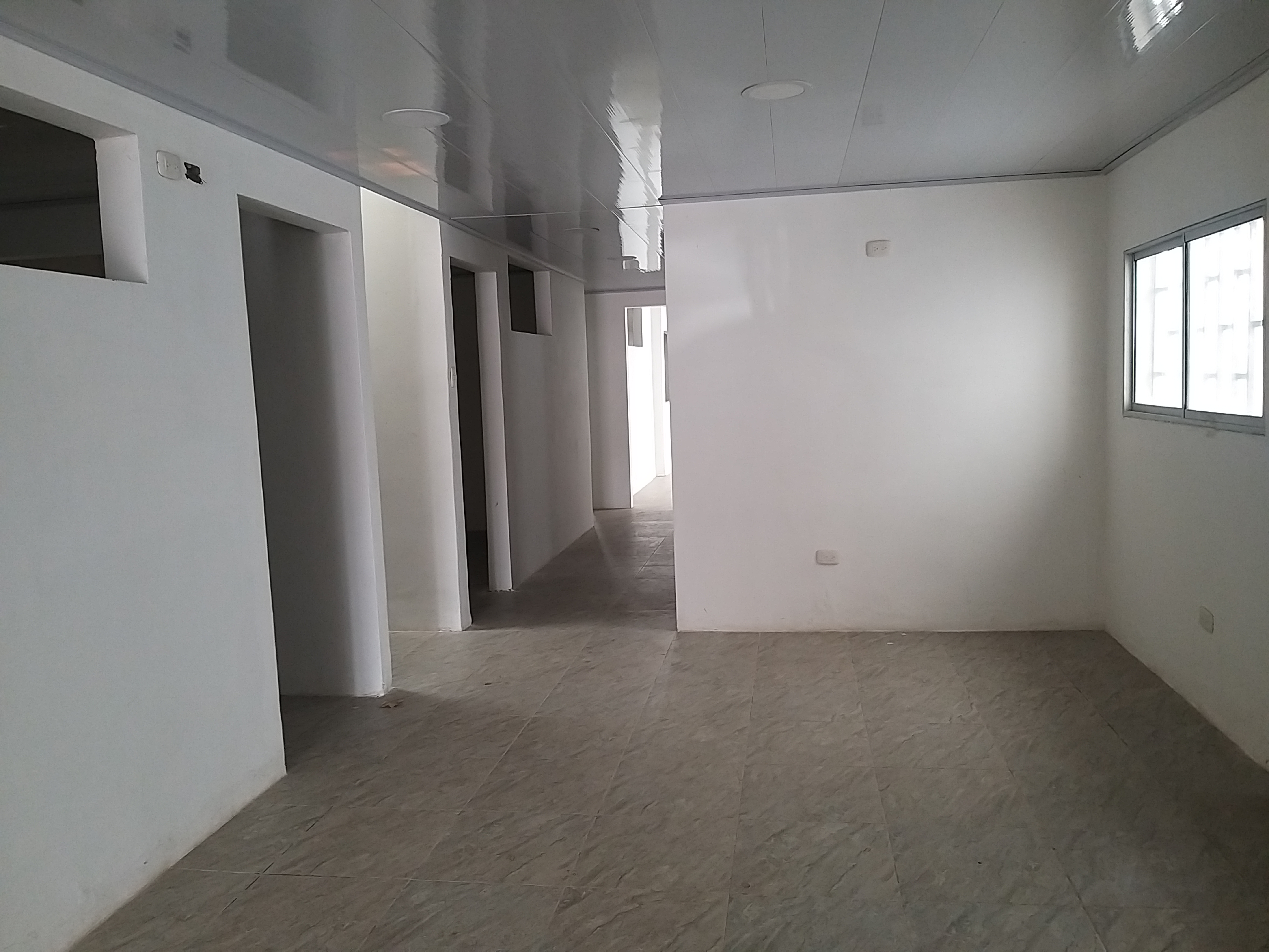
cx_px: 634
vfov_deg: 51.4
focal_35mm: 27
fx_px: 990
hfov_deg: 65.3
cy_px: 476
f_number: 1.7
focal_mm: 3.93
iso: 160
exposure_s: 1/60
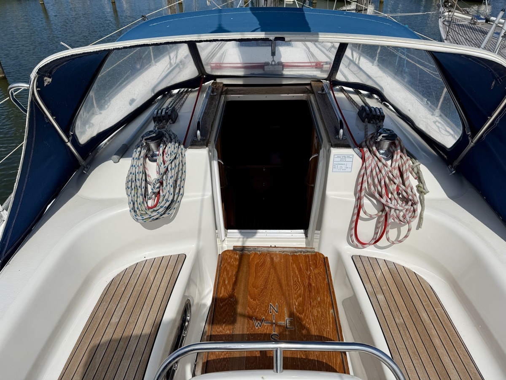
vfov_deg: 56.8
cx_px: 253
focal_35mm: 24
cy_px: 190
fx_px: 351
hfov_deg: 71.6
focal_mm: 6.76
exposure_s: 1/14286
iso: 80
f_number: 1.78
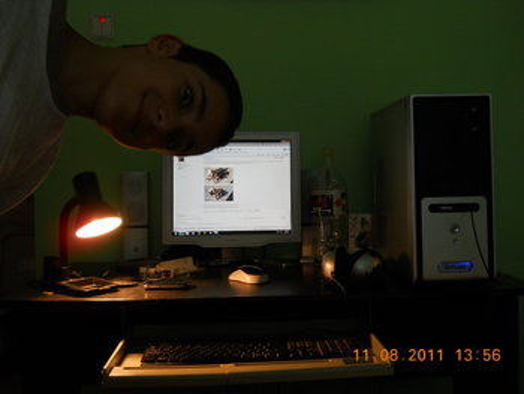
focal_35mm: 41
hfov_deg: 45.7
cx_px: 262
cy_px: 197
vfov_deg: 35.2
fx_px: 621
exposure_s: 1/30
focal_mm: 6.72
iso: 125
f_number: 3.1
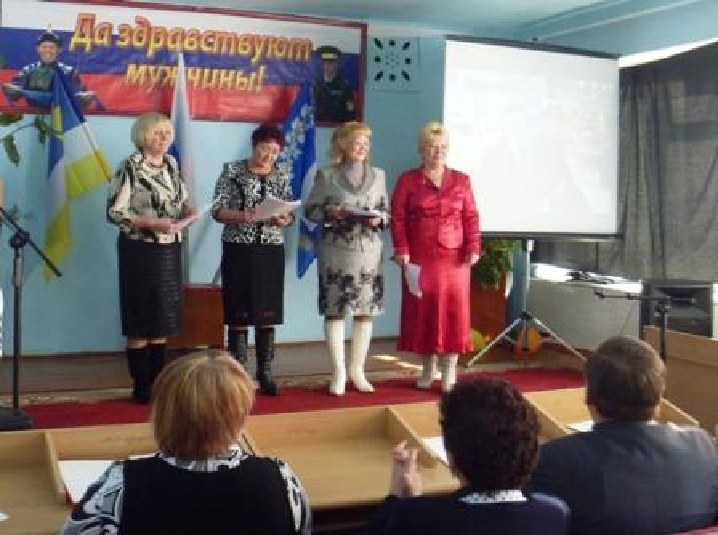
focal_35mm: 35
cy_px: 268
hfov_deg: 52.7
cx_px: 359
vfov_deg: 40.6
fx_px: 724
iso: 320
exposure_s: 1/30
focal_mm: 6.3
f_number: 3.5
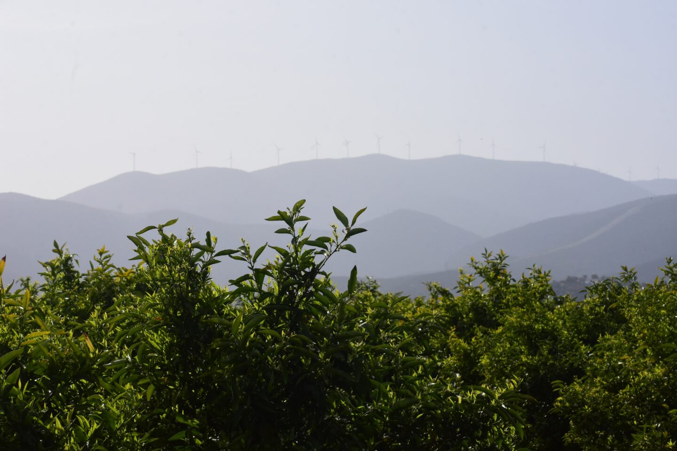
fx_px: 2115
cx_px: 338
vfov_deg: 12.2
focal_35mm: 112
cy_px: 226
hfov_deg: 18.2
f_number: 14
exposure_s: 1/2000
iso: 1000
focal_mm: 75
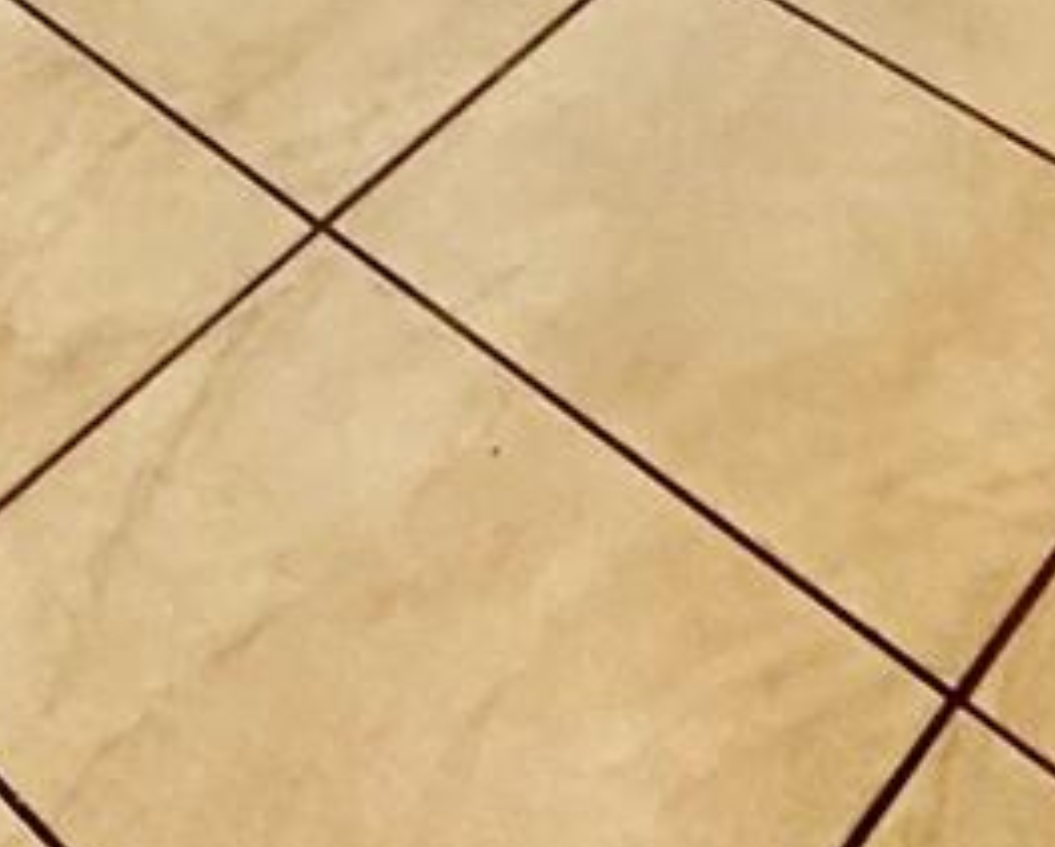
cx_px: -245
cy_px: -1212
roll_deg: +0.1
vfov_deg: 13.4
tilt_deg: -15.2
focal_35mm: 83
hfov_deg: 21.2
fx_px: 2594
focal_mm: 2.22
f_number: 2.2
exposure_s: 1/120
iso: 200
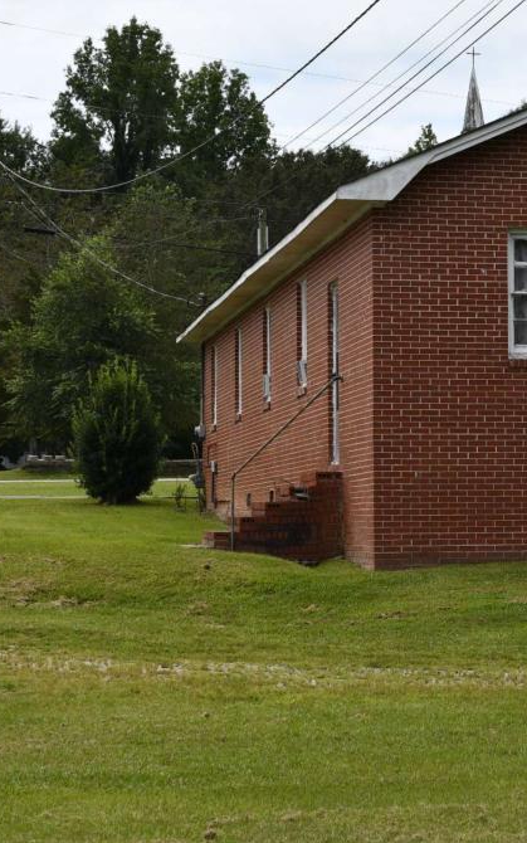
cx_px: 558
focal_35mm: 104
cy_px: 381
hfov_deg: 12.4
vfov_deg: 20.0
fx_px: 2389
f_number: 8
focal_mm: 38
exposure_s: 1/250
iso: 100
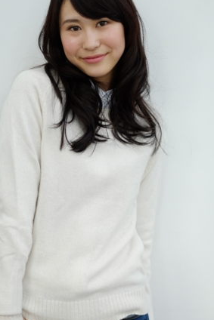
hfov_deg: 17.1
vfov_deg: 25.4
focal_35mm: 80
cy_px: 155
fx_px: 713
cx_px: 87
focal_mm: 35
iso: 200
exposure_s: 1/320
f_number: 1.4
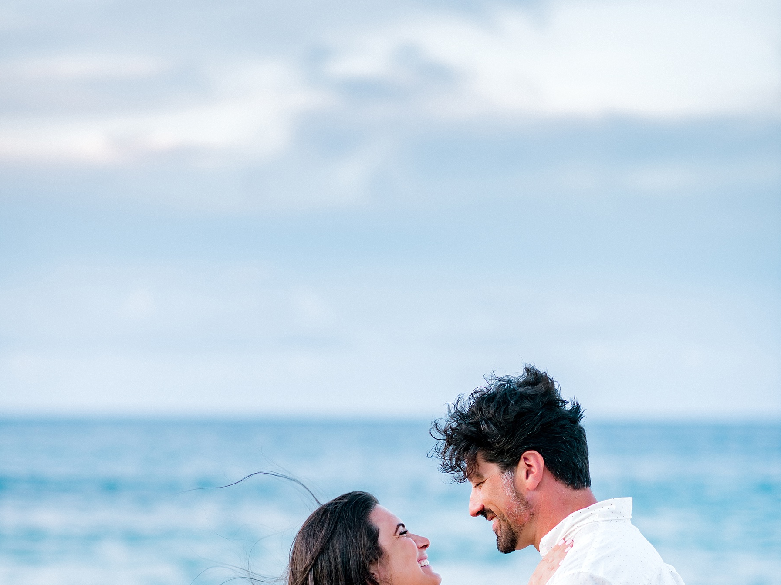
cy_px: 550
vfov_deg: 11.9
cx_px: 390
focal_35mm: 123
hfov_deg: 16.0
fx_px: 2775
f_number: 2
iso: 250
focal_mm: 85
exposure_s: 1/320
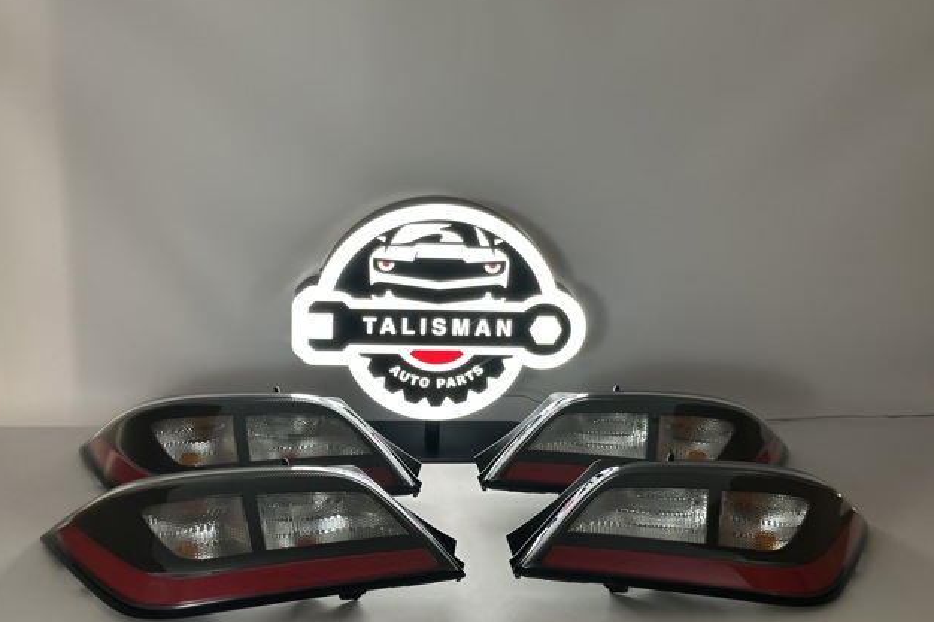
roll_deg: -1.6
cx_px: 470
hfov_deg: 38.9
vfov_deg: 26.5
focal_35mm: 51
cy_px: 299
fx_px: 1323
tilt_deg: -14.4
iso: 125
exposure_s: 1/60
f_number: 1.78
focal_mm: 6.86
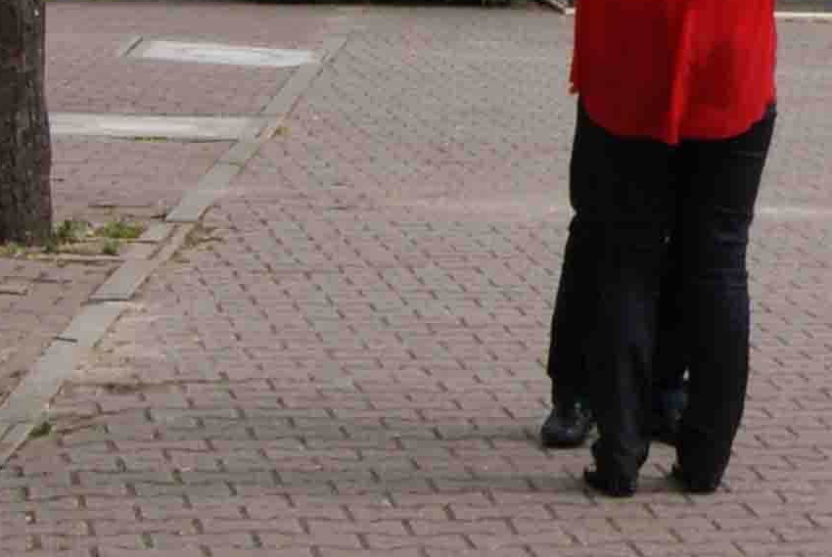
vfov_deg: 8.3
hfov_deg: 11.7
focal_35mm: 164
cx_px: 1419
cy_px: -29
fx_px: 3795
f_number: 11
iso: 100
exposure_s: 1/200
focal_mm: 24
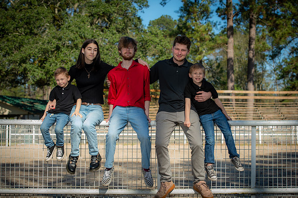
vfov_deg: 19.4
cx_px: 149
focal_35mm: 70
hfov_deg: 28.9
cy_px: 99
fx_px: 579
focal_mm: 70
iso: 50
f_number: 5
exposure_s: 1/250
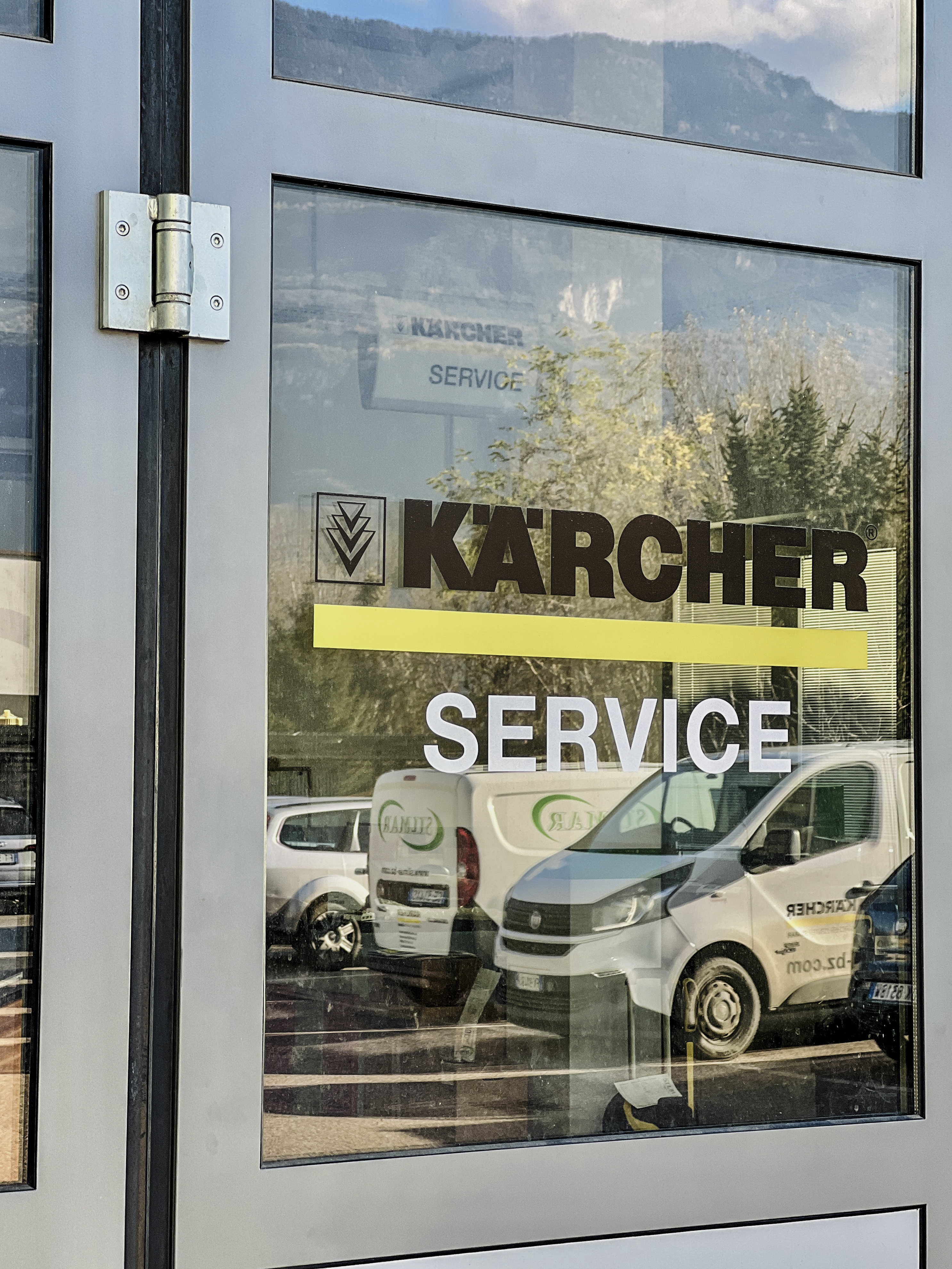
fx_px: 2824
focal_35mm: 77
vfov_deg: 25.3
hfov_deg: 19.1
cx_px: 476
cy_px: 634
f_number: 2.8
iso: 50
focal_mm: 9
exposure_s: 1/120
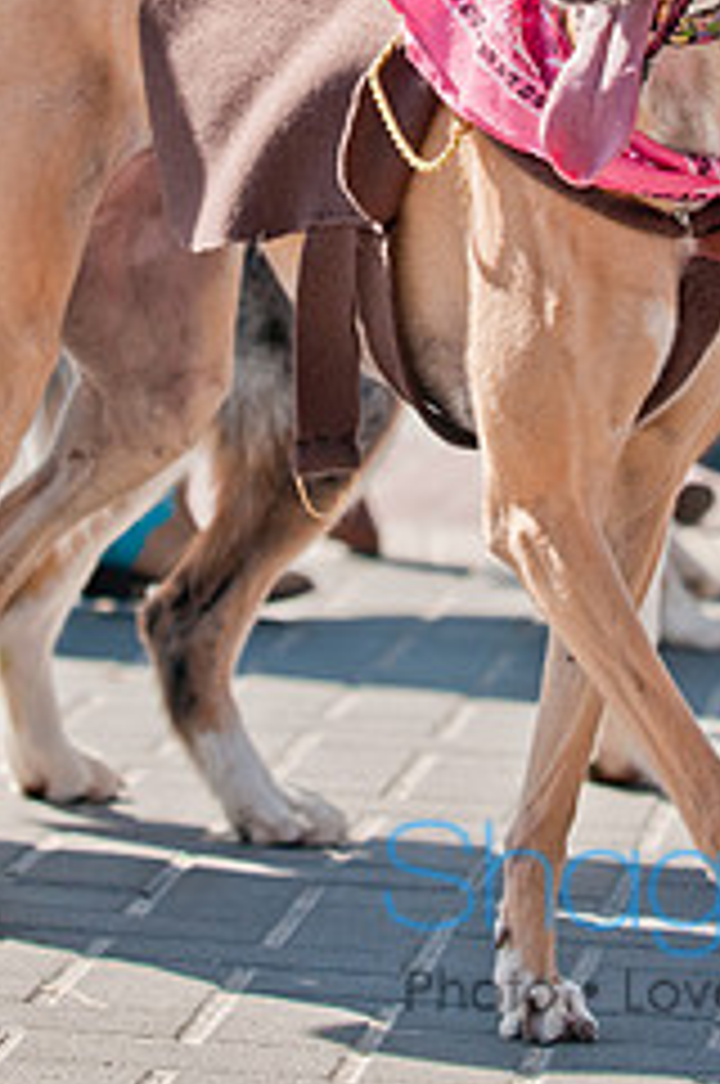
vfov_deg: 9.2
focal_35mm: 224
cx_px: 421
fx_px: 6739
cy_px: 90
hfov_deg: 6.1
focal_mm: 80
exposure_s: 1/1250
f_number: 4
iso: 200
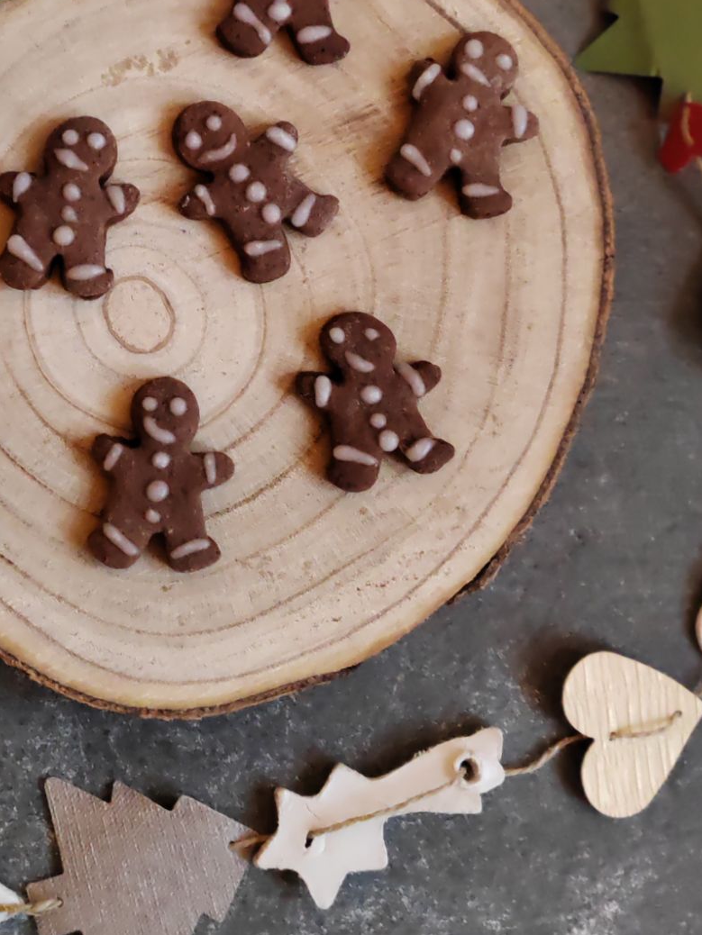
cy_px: 285
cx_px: 127
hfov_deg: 27.4
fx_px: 1405
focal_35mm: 52
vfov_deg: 36.3
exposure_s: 1/25
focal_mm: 5.52
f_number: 4
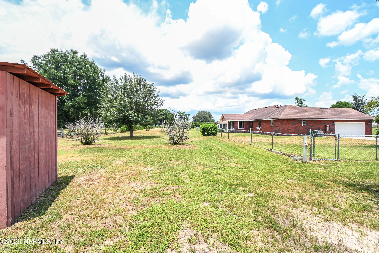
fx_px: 158
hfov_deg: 100.4
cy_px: 126
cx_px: 190
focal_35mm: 15
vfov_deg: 77.3
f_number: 5.6
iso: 64
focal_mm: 10
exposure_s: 1/200
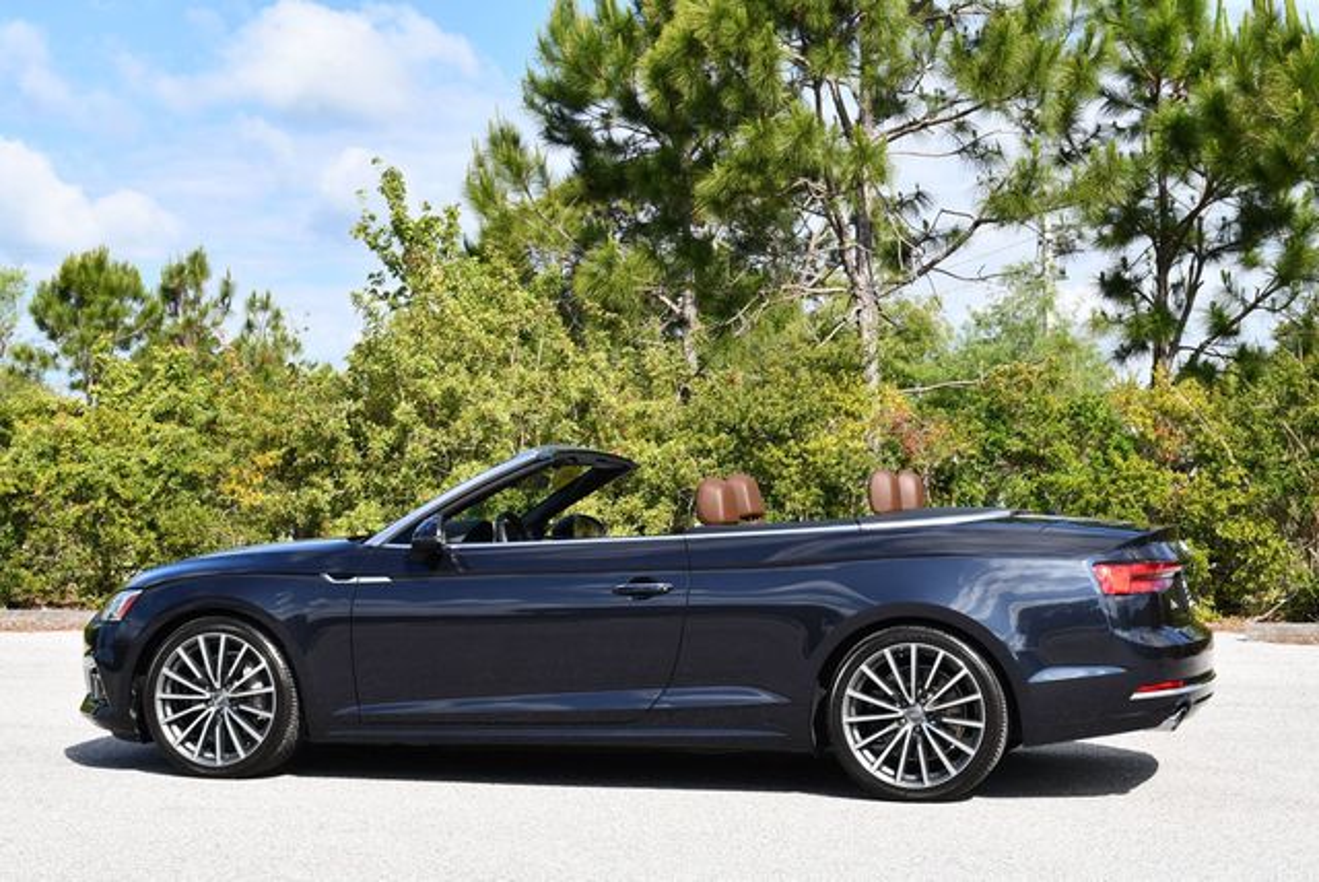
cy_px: 441
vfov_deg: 21.3
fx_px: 2347
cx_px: 660
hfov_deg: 31.4
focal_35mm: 64
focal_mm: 32
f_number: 8
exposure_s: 1/250
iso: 160
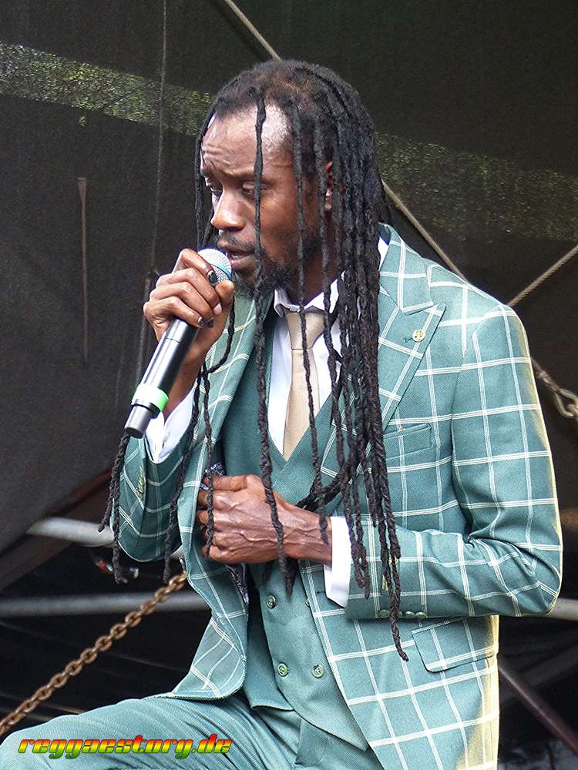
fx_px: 2761
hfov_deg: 12.0
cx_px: 289
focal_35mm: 124
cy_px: 385
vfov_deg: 15.9
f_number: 2.8
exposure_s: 1/80
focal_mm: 22.2
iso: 320
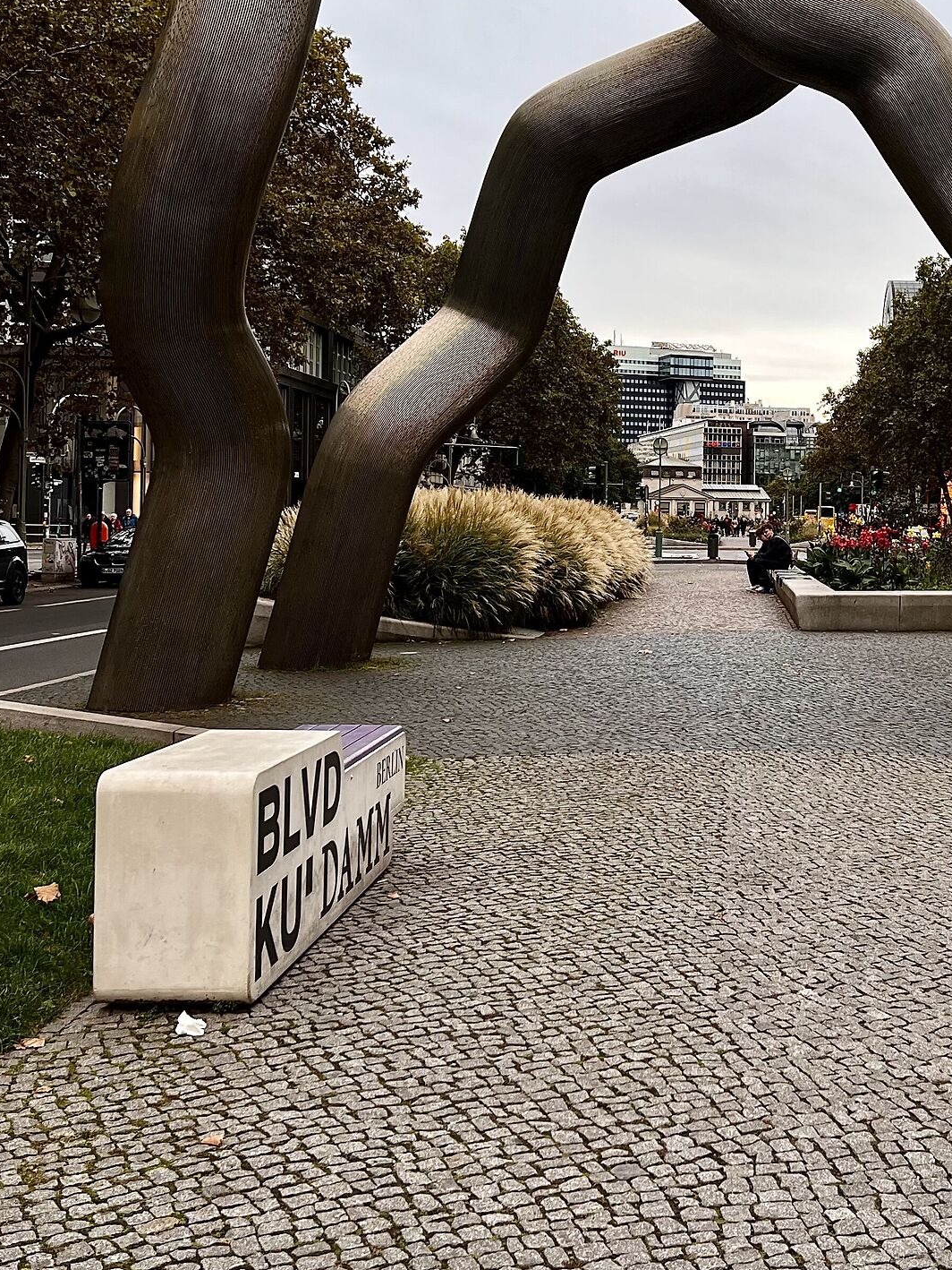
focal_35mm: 44
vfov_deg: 42.7
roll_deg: -1.1
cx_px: 758
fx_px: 1613
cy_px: 497
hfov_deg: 32.0
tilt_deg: +1.2
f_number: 1.5
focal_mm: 5.7
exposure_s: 1/240
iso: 40
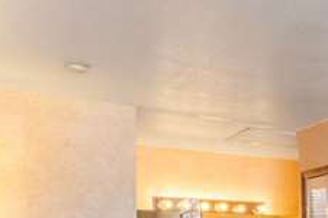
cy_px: 285
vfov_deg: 18.5
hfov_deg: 21.2
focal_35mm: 68
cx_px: 574
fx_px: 619
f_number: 8
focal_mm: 10
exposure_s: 1/160
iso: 1000
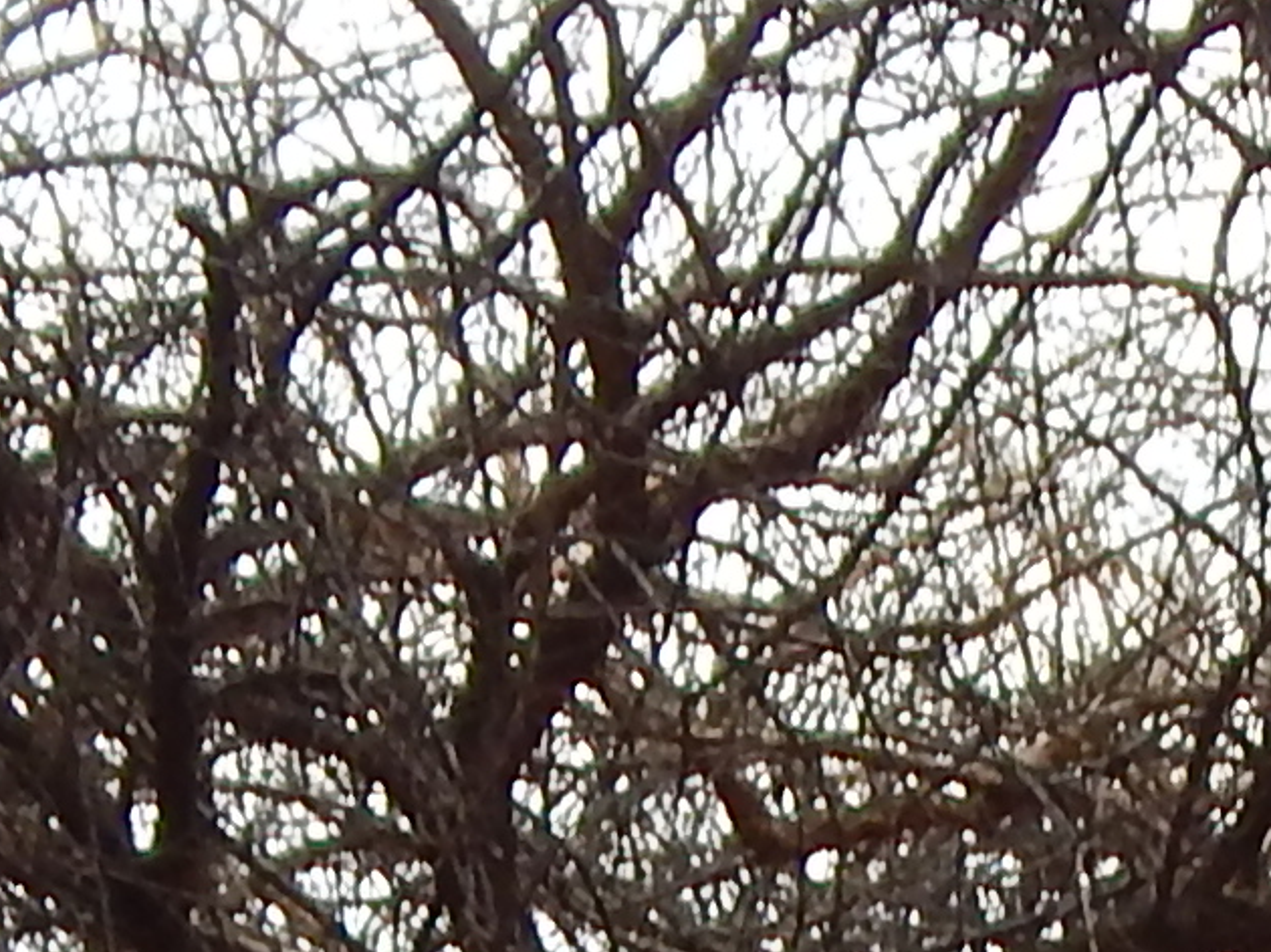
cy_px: 3336
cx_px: 1229
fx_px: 10203
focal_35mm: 278
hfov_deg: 7.1
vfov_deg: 5.0
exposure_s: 1/320
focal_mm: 6.8
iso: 125
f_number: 3.4
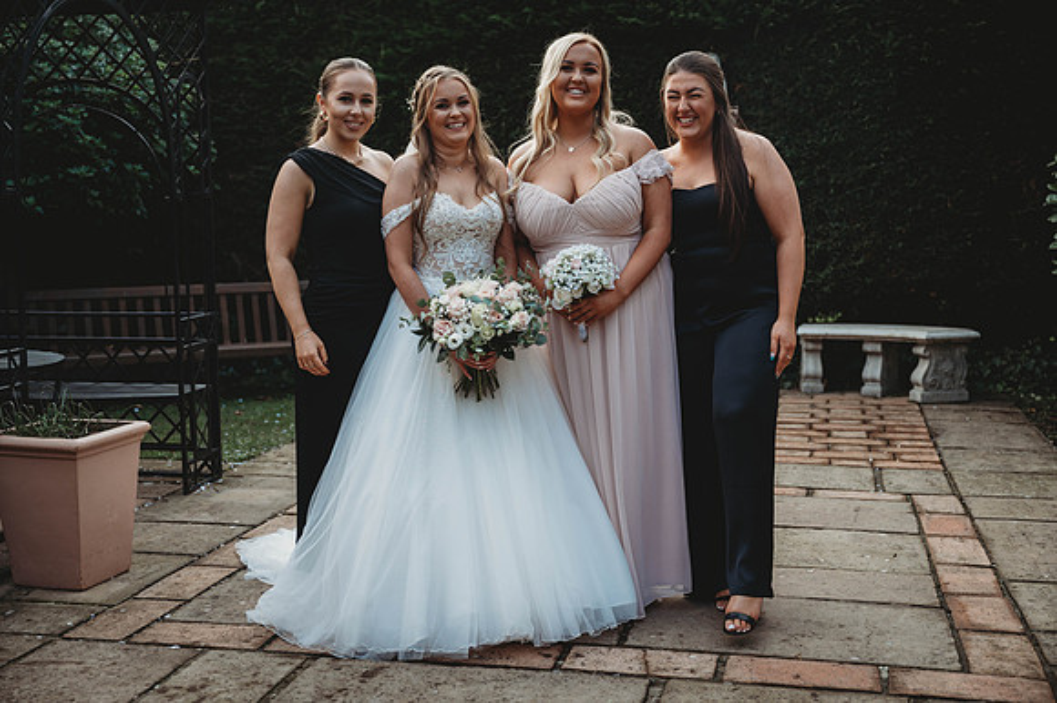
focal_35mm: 44
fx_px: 1291
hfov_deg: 44.5
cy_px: 352
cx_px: 528
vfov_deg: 30.5
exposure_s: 1/500
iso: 100
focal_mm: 44
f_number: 2.8
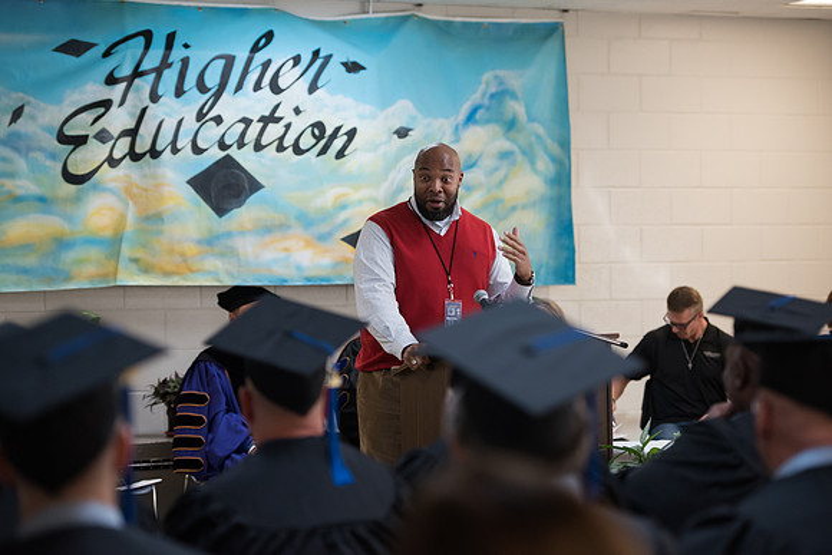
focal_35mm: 102
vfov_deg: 13.4
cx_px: 416
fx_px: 2358
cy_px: 278
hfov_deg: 20.0
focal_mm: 102
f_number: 3.2
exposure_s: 1/200
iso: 2500
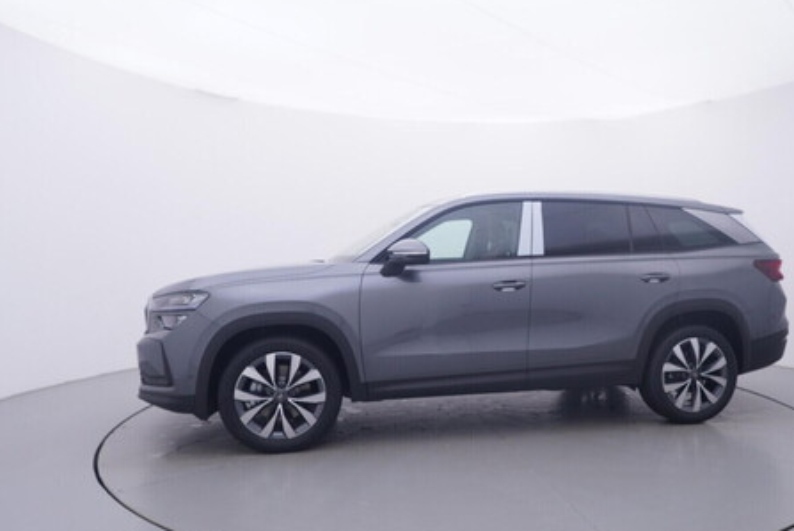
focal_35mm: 28
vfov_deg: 47.0
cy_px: 287
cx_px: 470
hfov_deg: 65.6
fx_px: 610
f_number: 5
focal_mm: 15
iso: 200
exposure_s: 1/80
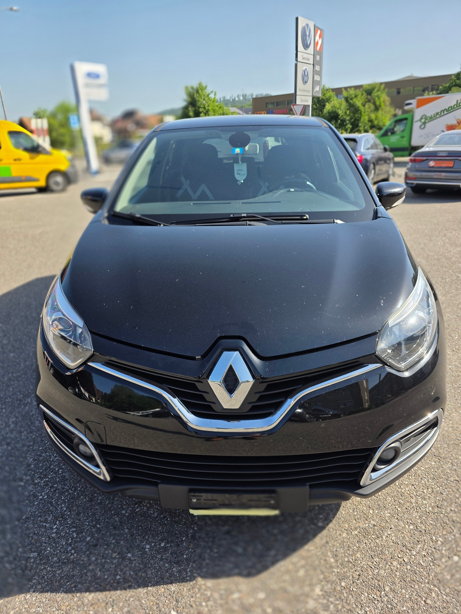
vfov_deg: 73.9
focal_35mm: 23
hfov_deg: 58.9
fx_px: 408
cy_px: 307
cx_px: 230
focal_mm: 6.3
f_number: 1.7
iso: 80
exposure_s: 1/2805
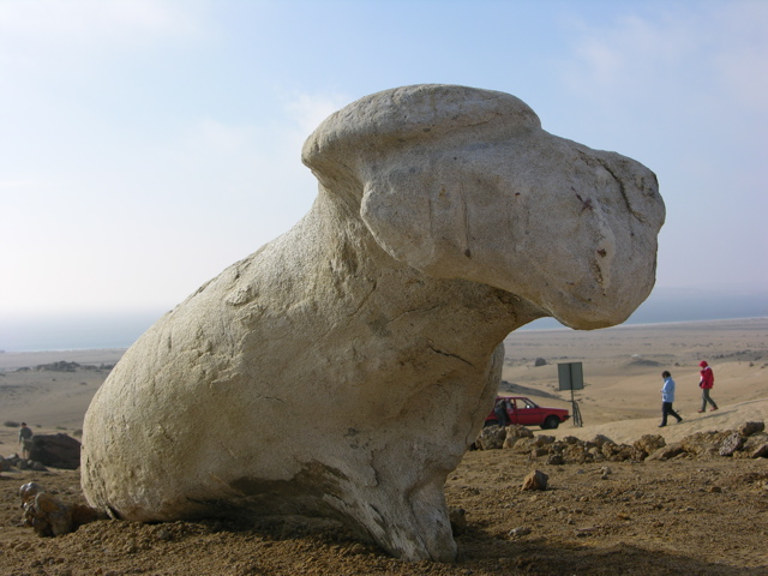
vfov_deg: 22.3
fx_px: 1464
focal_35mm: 66
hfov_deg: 29.4
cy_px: 288
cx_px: 384
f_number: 5.8
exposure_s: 1/318
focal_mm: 16.8
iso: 50
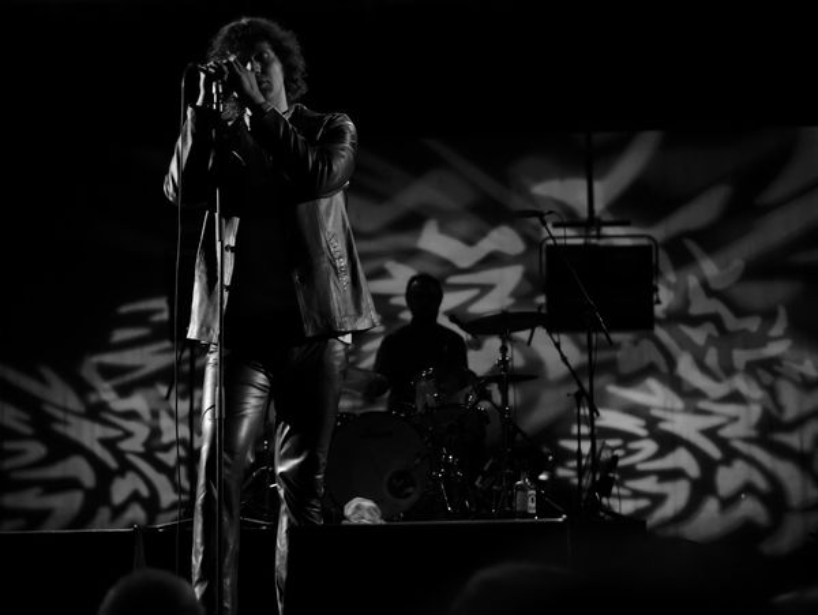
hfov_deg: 21.8
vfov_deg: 16.4
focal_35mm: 90
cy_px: 308
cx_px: 409
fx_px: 2128
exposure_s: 1/30
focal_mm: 45
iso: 3200
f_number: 1.8
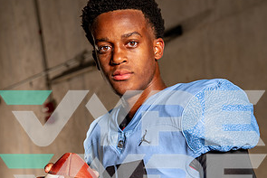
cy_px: 183
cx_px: 133
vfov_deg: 14.9
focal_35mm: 90
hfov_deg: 22.6
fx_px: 668
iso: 100
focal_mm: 59
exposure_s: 1/320
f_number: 5
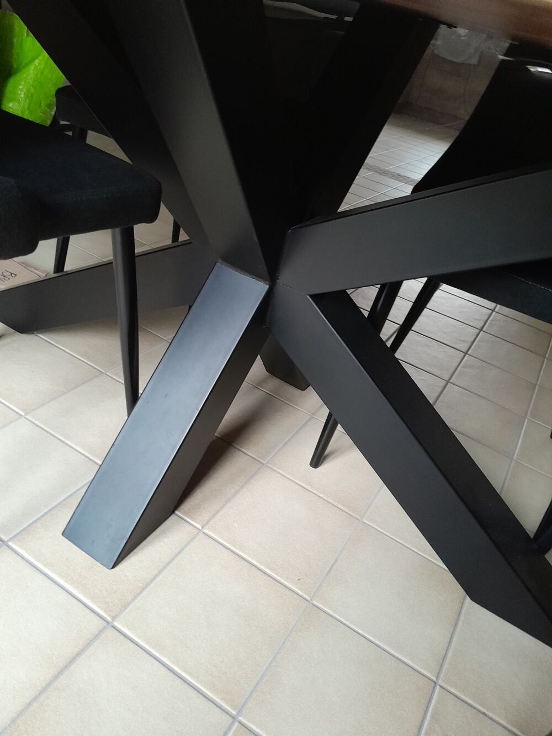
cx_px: 276
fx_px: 553
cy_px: 368
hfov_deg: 53.1
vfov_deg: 67.3
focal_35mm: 26
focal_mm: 3.98
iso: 640
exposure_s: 1/25
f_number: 1.8
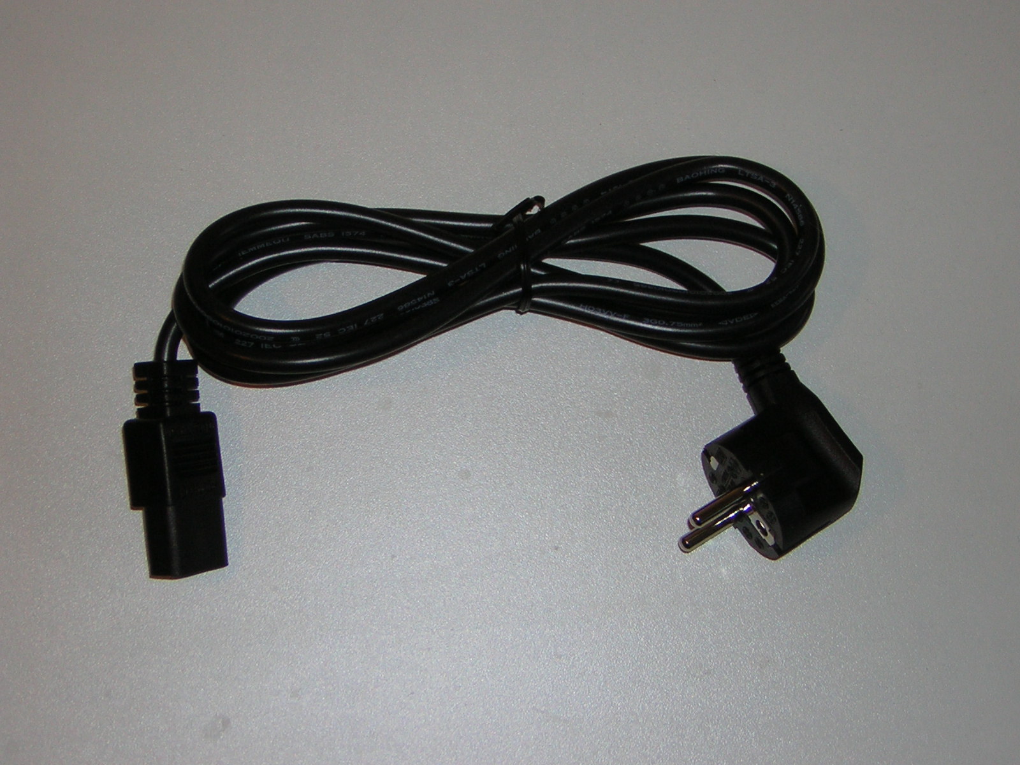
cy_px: 382
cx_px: 510
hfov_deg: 24.1
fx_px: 2387
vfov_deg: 18.2
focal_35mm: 81
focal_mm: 10.6
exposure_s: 1/60.1
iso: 50
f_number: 4
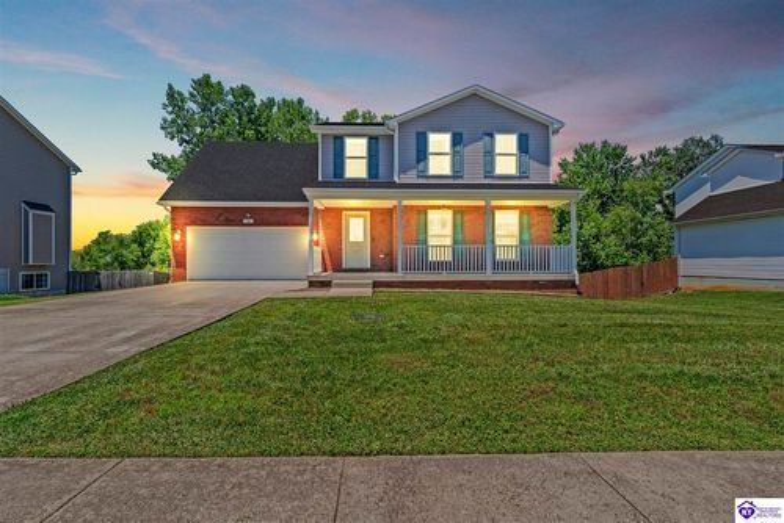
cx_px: 392
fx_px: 349
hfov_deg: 96.7
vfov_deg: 73.8
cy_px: 262
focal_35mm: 16
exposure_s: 1/100
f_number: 11
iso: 400
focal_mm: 16
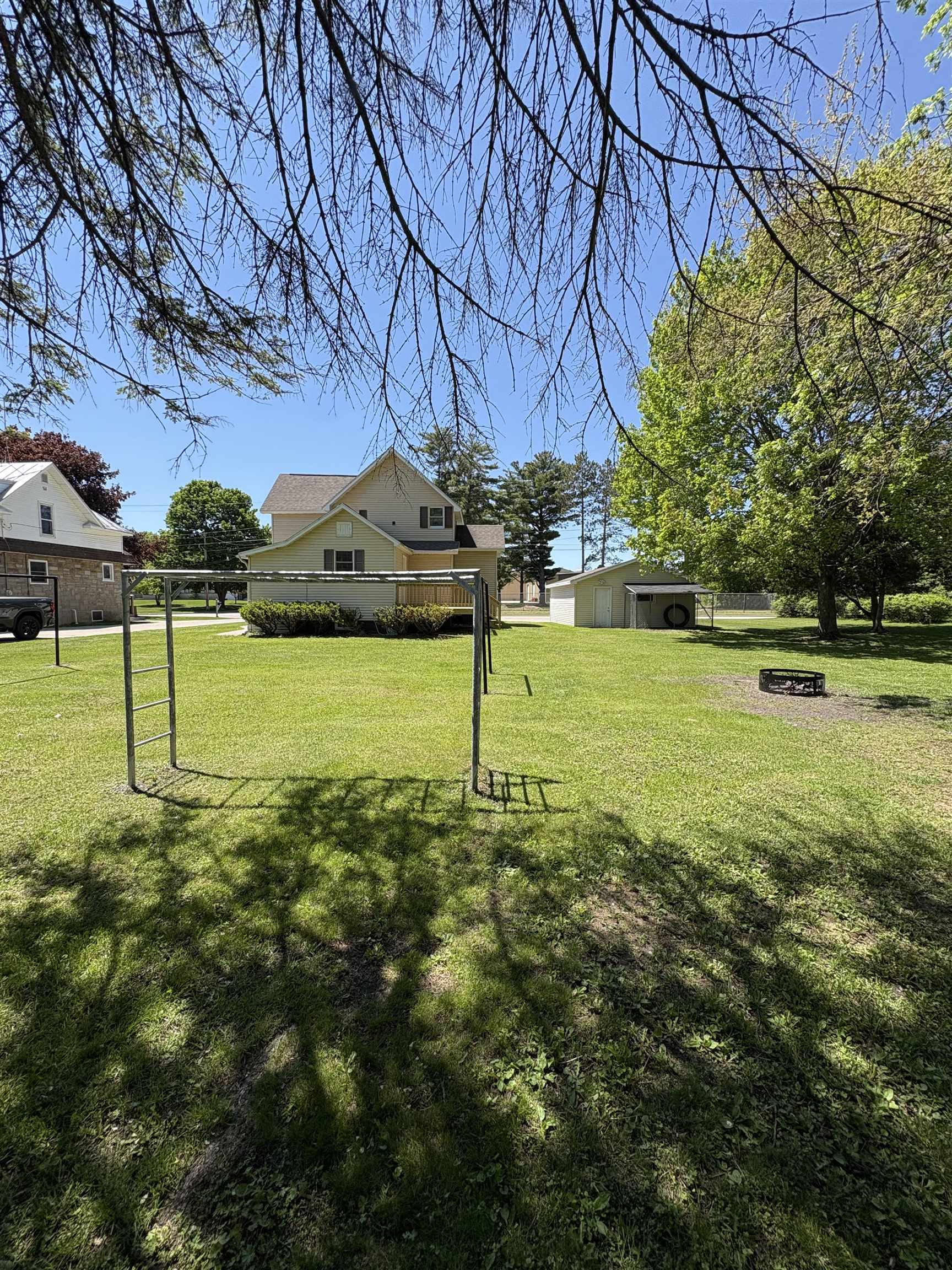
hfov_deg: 85.7
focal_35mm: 14
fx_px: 513
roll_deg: -0.3
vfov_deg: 102.1
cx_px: 476
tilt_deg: -3.2
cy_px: 635
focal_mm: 2.22
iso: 50
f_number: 2.2
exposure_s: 1/1110
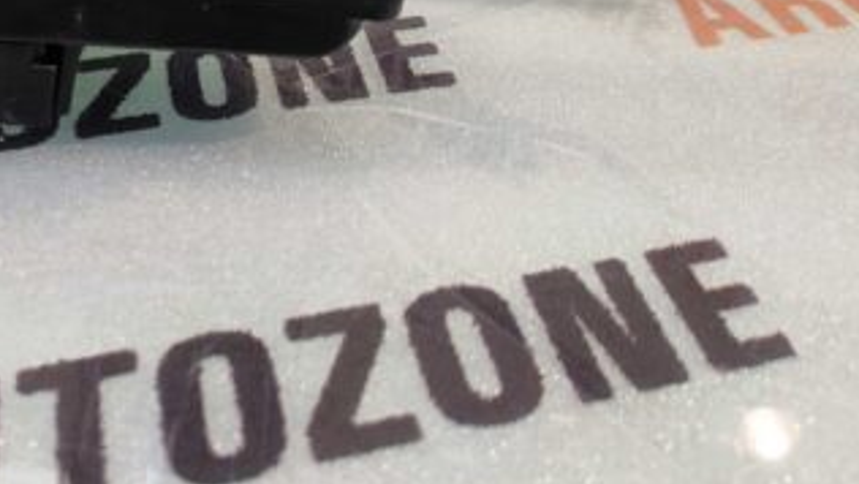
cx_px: -71
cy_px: -12
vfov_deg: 25.1
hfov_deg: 38.3
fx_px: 1025
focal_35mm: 45
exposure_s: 1/50
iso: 298
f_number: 1.79
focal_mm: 4.74
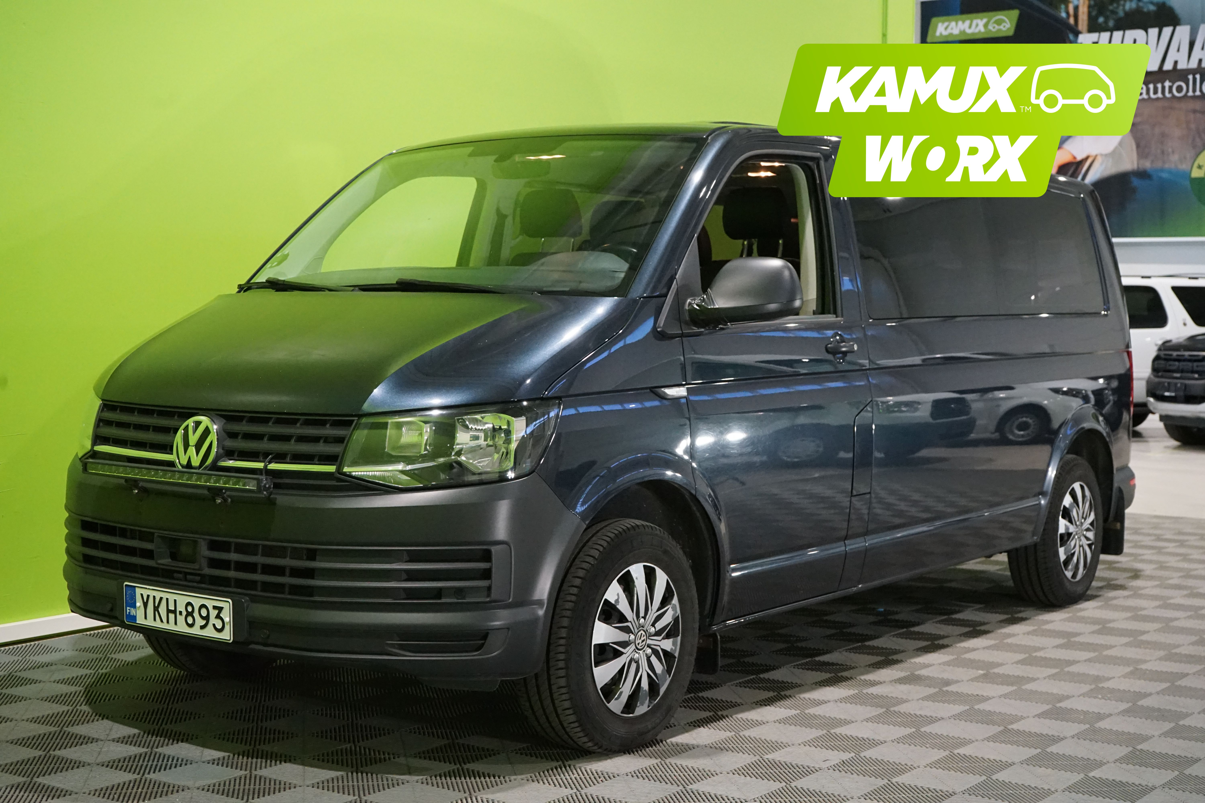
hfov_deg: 40.3
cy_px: 402
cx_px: 602
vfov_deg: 27.5
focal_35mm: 49
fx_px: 1640
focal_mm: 49
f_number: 7.1
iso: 6400
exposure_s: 1/125
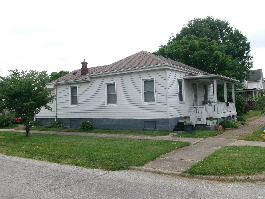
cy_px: 100
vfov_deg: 39.7
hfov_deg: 51.4
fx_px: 276
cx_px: 132
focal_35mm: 36
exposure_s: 1/100
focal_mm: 6.4
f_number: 11.8
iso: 100
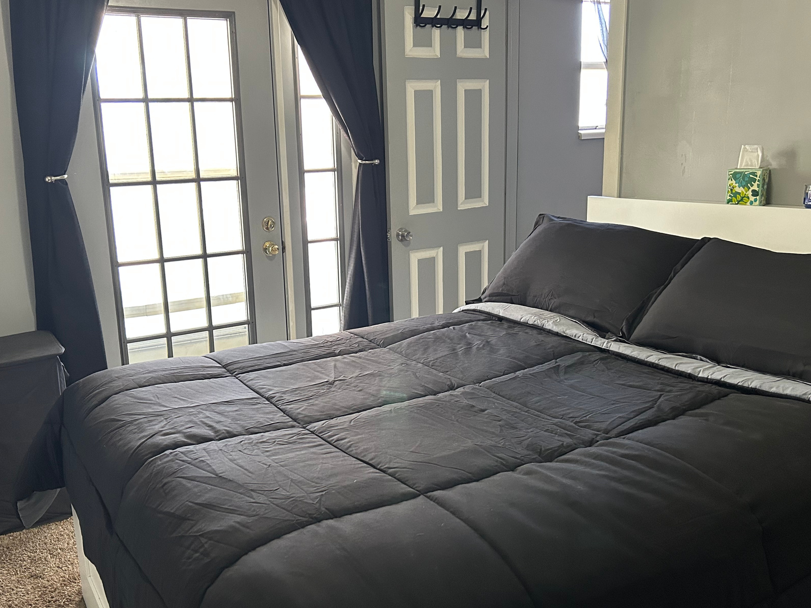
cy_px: 308
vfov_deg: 42.9
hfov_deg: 55.2
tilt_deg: -13.4
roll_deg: +1.9
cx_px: 355
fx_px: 773
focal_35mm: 33
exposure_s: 1/60
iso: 320
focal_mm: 5.7
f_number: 1.5
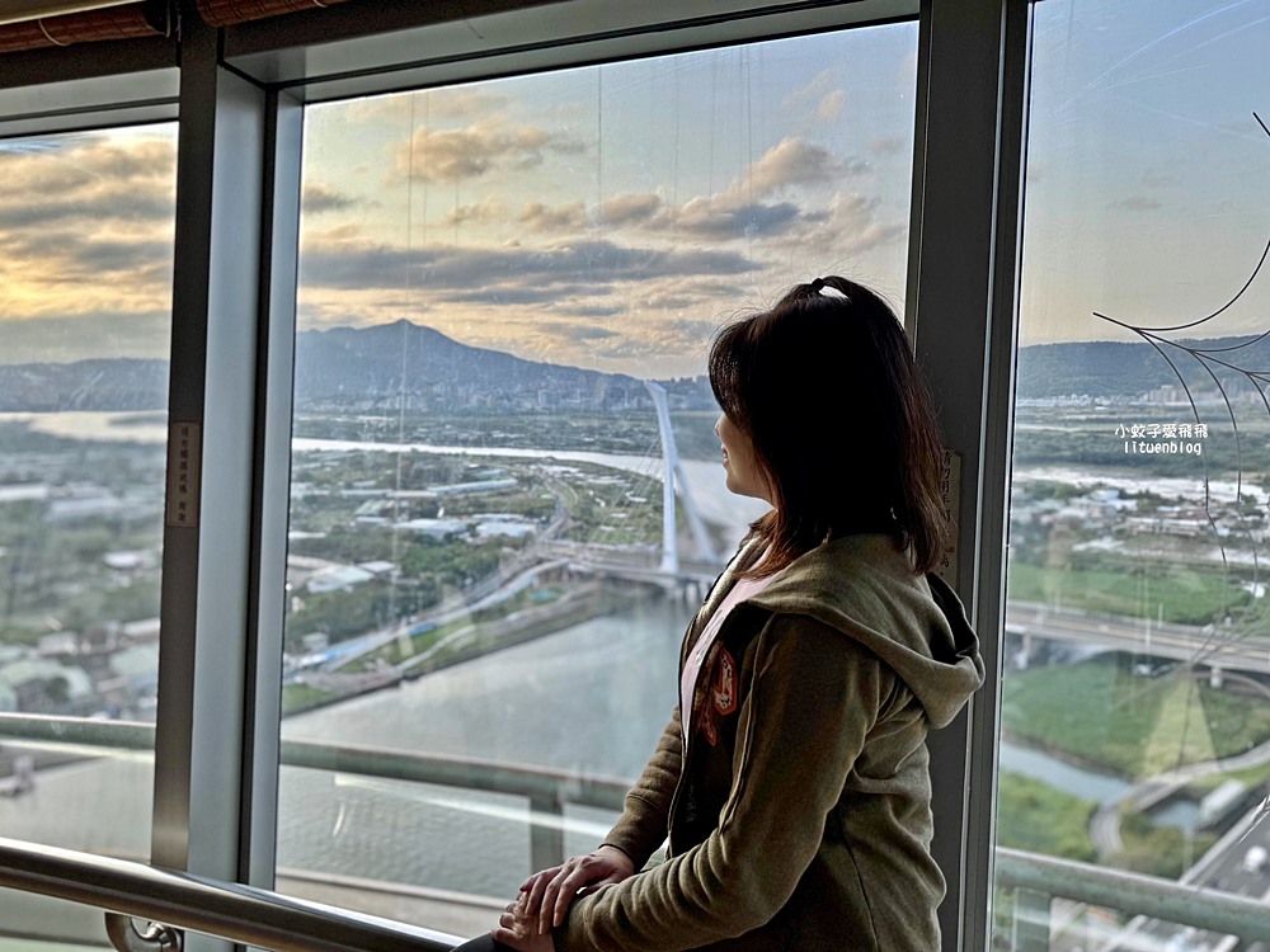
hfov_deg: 71.6
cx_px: 635
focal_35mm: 24
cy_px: 476
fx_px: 881
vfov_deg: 56.8
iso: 80
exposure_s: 1/621
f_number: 1.78
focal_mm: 6.76
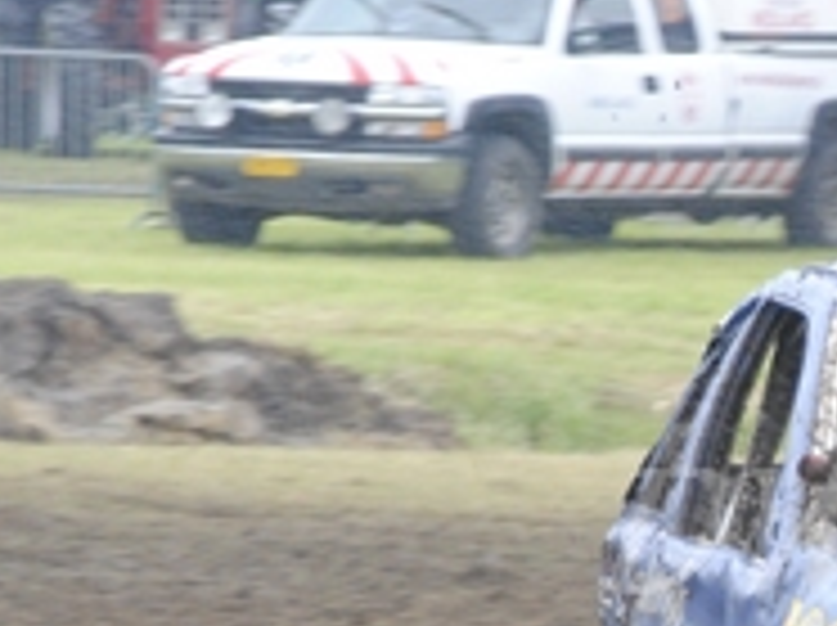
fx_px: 13209
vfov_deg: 2.7
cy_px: 536
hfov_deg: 3.6
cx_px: 1206
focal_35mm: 547
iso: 800
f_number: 5.3
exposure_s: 1/400
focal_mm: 110
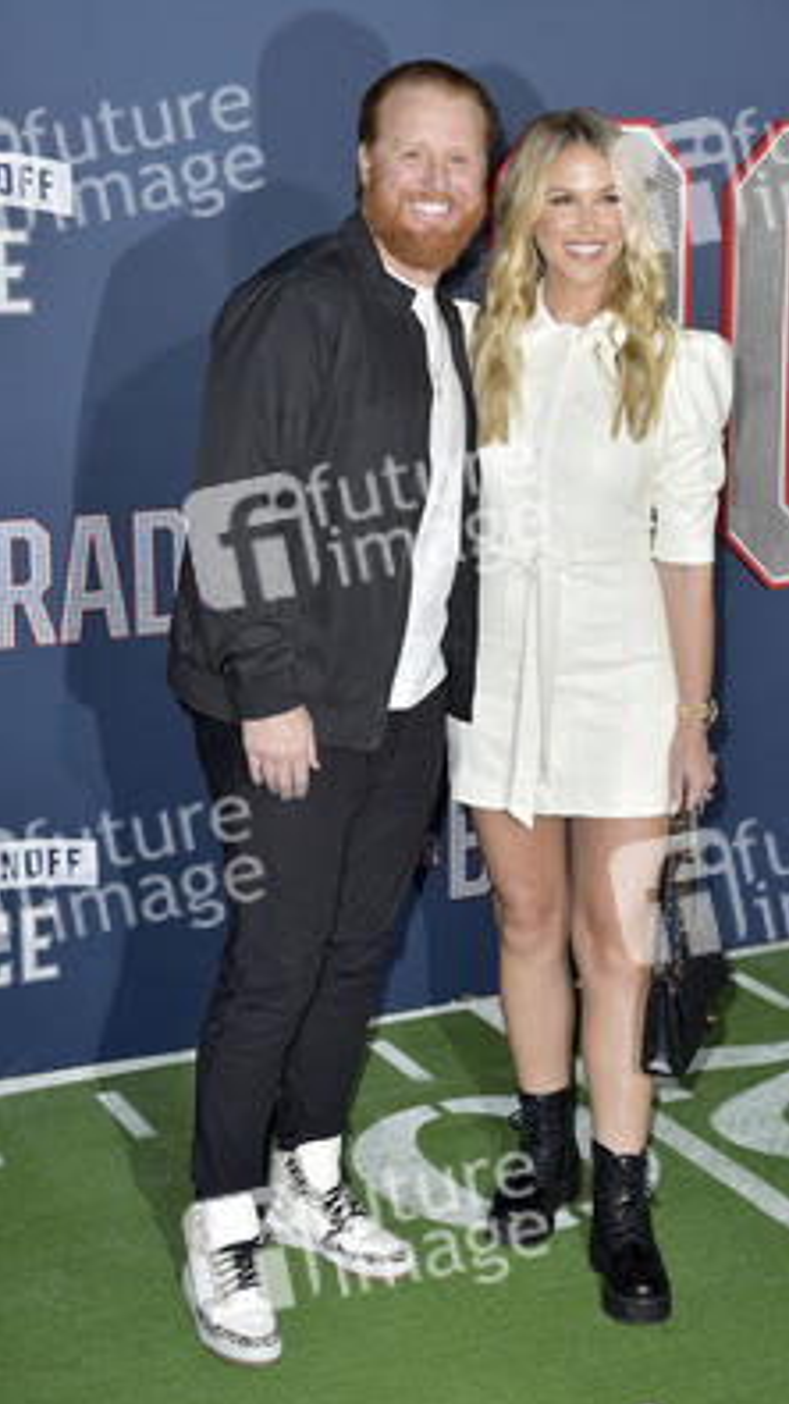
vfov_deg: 39.2
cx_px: 471
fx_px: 1972
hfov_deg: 22.6
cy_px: 704
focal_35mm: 53
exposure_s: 1/250
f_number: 6.3
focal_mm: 50
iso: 400
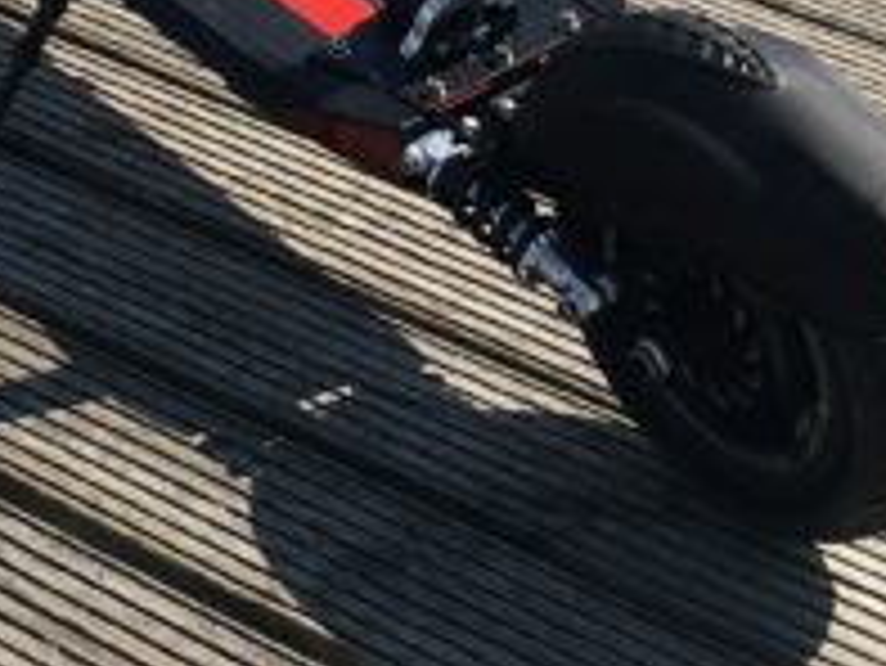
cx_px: 40
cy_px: -554
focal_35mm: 113
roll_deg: -2.6
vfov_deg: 12.0
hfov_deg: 17.1
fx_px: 2894
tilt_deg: -10.1
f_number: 2.2
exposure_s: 1/2198
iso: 25
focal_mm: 4.15
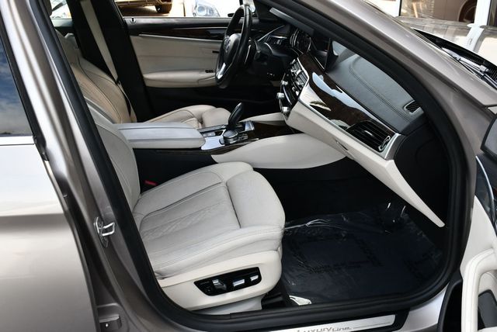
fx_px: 497
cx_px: 248
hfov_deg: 53.1
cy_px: 166
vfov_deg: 36.9
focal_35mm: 36
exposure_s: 1/250
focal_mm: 18
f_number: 5.6
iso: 320
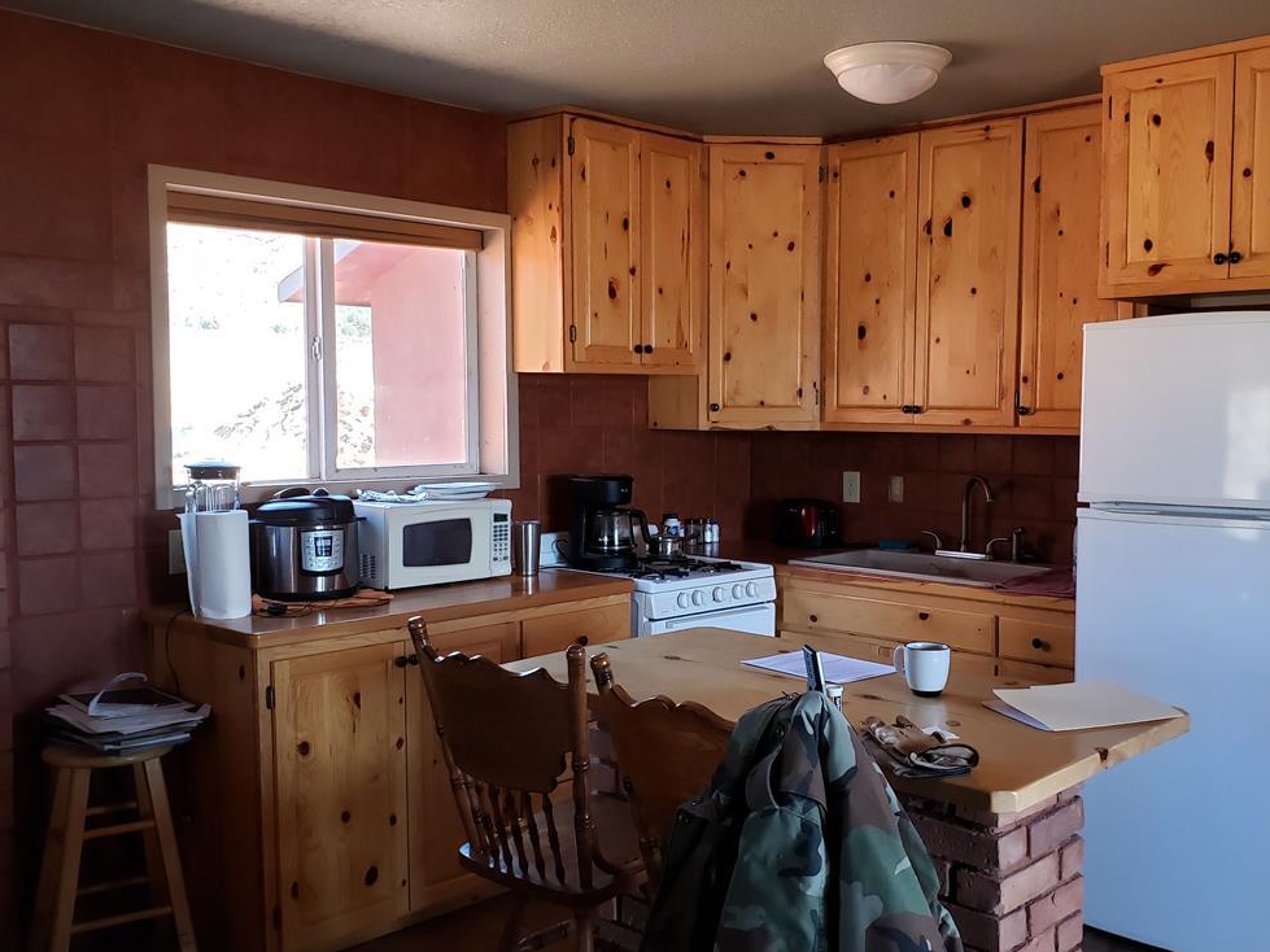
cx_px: 713
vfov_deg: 41.8
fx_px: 1247
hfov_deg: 53.8
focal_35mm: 34
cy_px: 484
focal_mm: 4.3
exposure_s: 1/120
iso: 320
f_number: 2.4
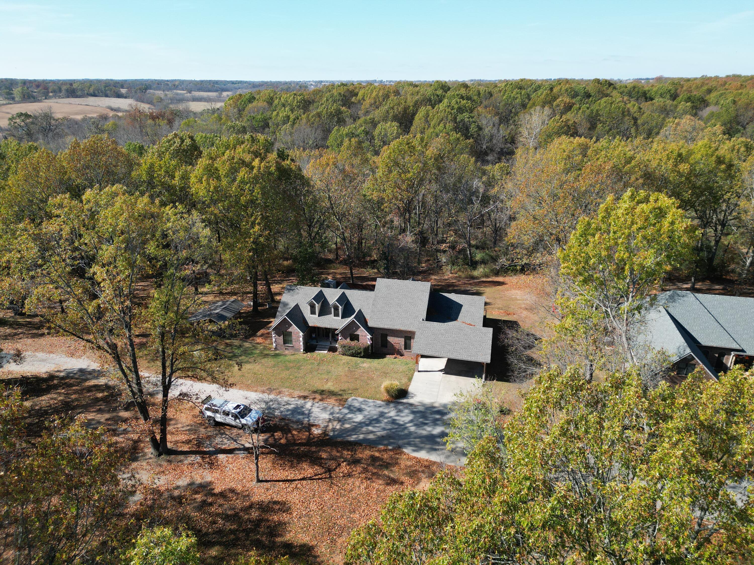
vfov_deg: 56.8
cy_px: 282
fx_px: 523
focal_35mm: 24
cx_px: 377
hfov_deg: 71.6
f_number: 1.7
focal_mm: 6.72
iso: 200
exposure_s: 1/2000
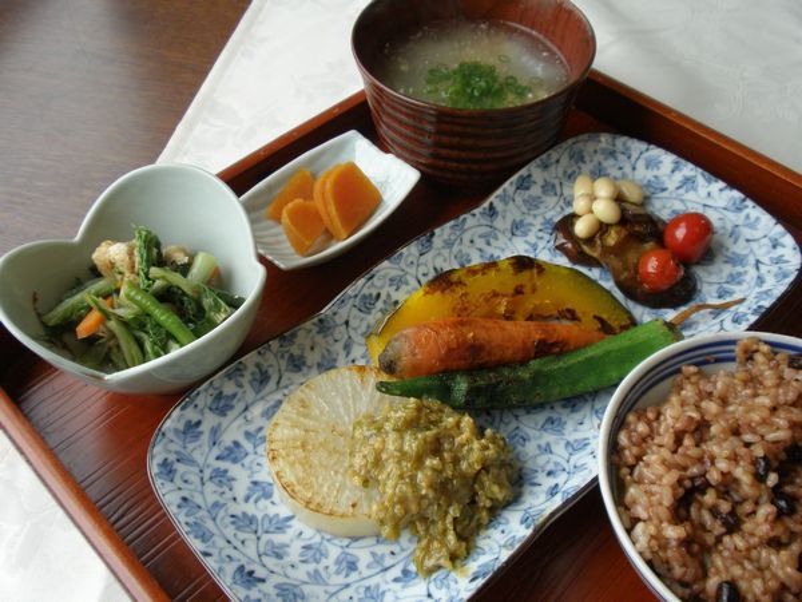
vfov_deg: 38.7
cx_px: 401
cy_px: 301
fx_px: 857
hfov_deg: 50.1
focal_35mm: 37
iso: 100
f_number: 3.5
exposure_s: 1/160
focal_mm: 6.6
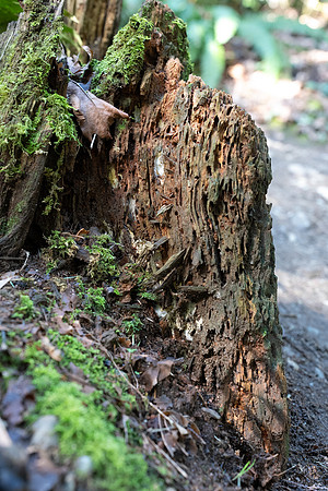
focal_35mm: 45
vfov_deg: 43.6
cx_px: 164
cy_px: 246
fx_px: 615
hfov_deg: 29.9
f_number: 4
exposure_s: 1/50
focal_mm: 45
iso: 1000
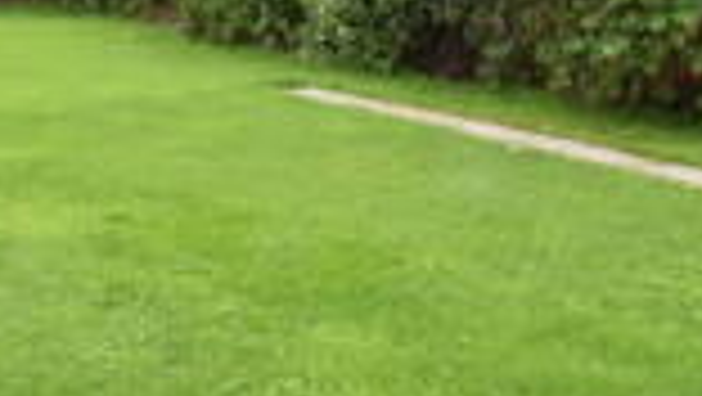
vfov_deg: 18.0
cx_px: 281
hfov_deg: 31.8
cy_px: 29
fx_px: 1229
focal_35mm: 66
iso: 100
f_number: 11
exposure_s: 1/25
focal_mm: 10
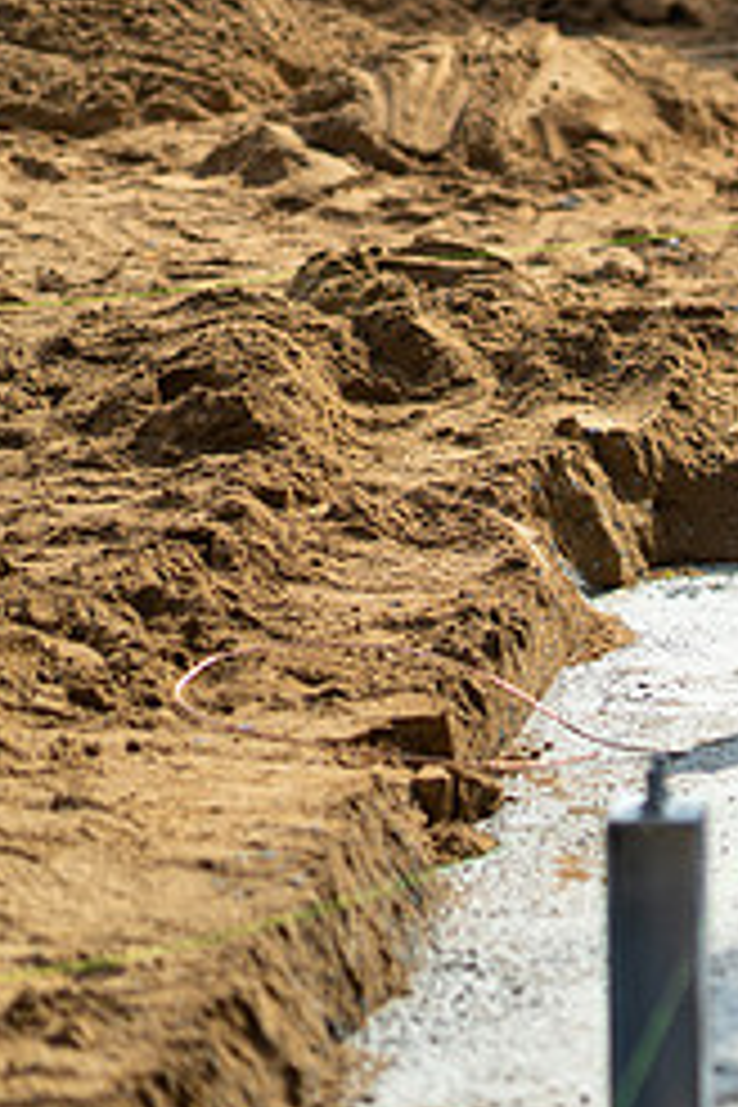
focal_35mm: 202
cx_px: 1156
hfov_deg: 6.7
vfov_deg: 10.2
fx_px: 6211
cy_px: 601
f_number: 1.4
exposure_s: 1/3200
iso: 50
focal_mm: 85
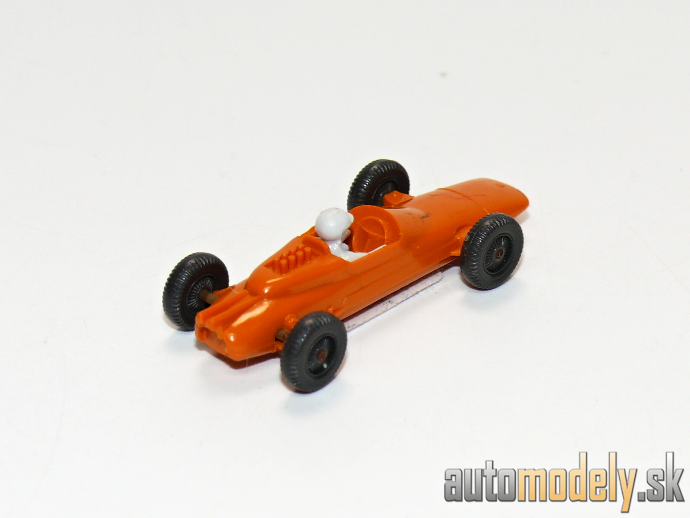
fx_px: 2870
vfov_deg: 10.3
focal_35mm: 144
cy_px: 259
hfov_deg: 13.7
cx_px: 345
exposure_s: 1/30
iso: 100
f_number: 4
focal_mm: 17.1
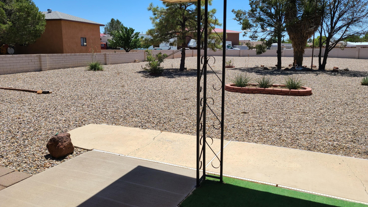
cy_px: 86
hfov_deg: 66.1
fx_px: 283
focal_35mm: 29
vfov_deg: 40.1
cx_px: 188
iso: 40
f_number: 1.8
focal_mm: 5.4
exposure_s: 1/2586
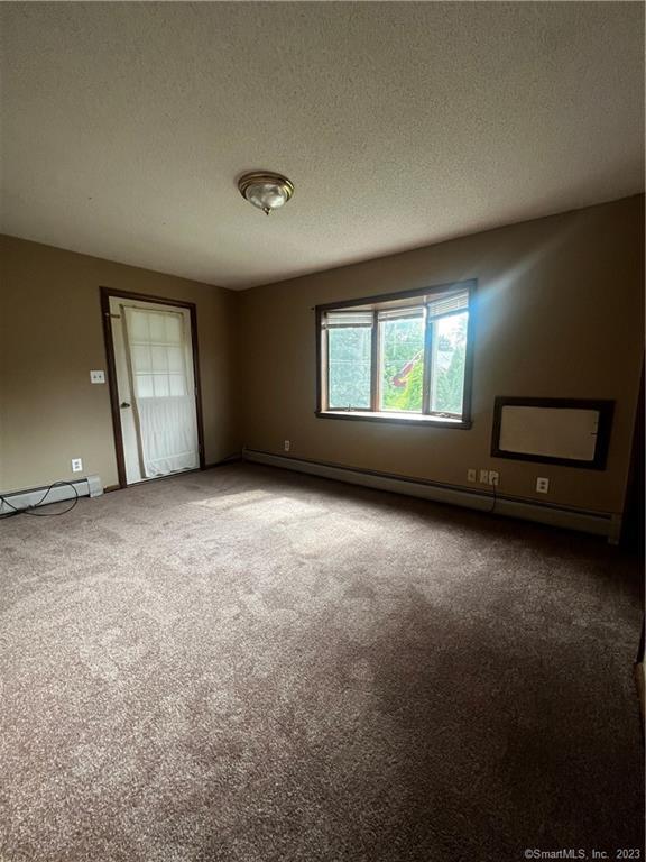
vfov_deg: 106.2
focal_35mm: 13
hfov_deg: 89.9
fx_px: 323
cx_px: 323
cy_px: 431
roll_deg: +0.7
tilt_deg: -10.3
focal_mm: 1.57
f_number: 1.8
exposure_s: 1/99
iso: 125
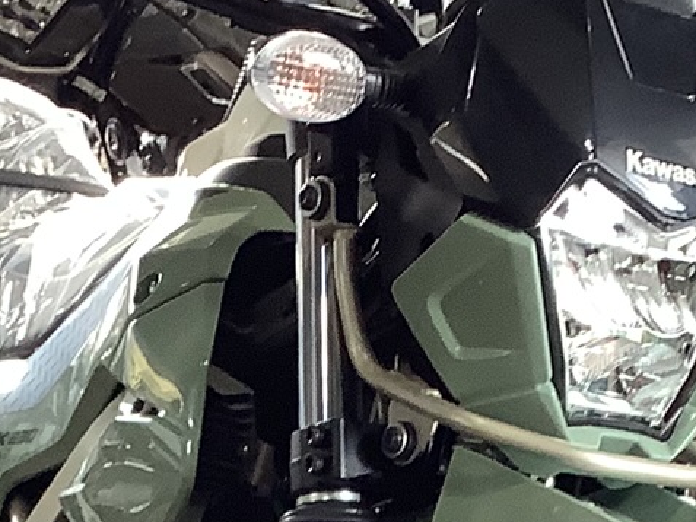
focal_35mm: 133
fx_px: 2675
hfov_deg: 14.8
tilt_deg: -22.2
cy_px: 846
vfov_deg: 10.7
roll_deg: +4.2
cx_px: 327
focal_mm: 3.3
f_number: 2.4
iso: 125
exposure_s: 1/50
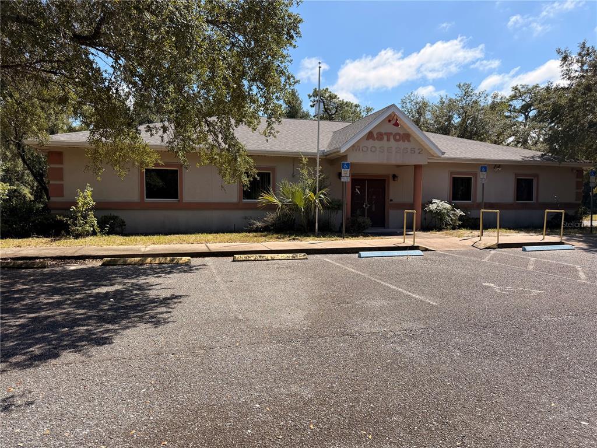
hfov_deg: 71.6
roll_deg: +0.2
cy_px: 224
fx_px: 414
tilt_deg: -2.3
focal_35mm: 24
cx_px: 298
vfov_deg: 56.8
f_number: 1.78
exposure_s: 1/4673
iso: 100
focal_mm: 6.76
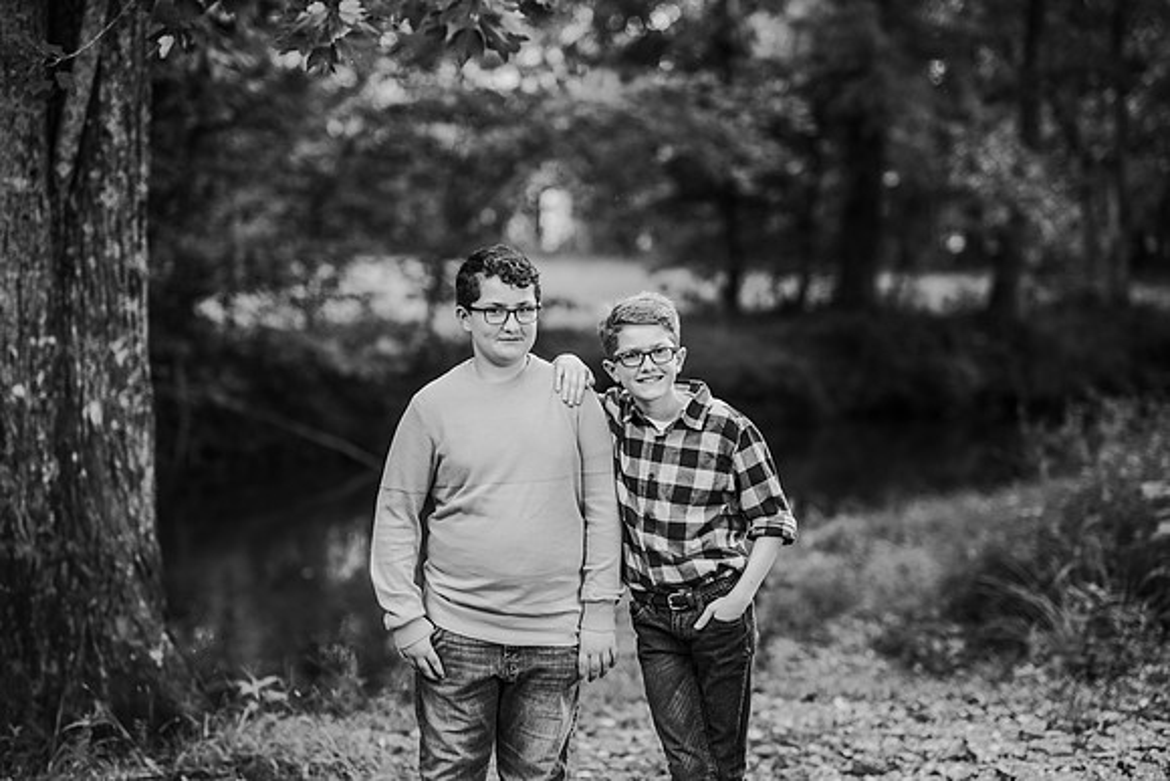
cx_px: 585
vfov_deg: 16.1
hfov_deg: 23.9
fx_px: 2763
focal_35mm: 85
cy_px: 390
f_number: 2.2
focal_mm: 85
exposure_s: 1/200
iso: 125
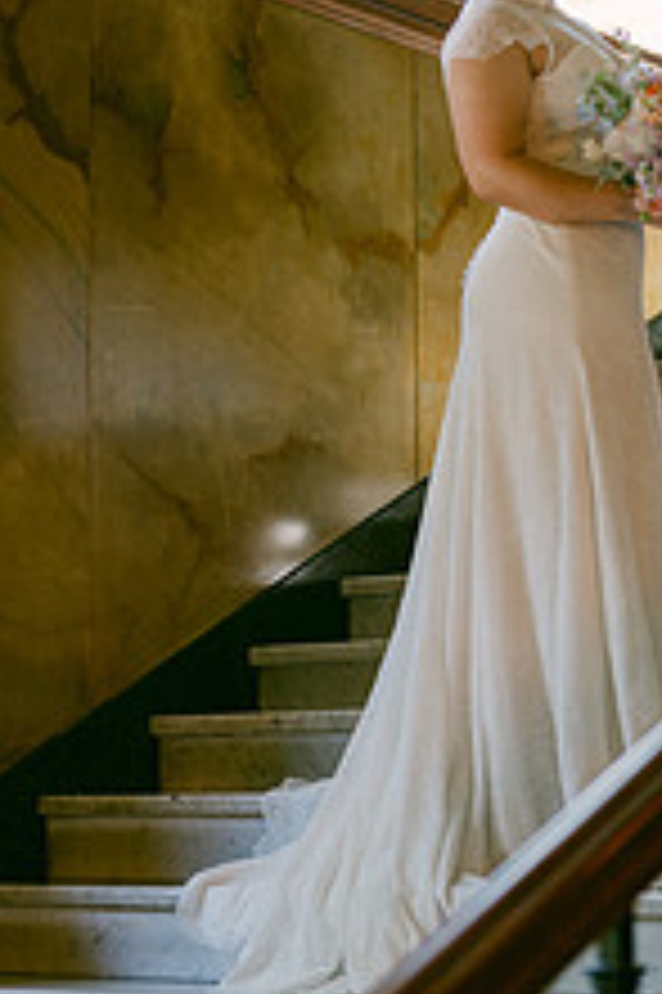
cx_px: 441
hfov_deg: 13.4
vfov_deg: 20.0
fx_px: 2818
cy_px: 603
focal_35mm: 102
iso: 220
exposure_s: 1/125
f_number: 1.8
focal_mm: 50
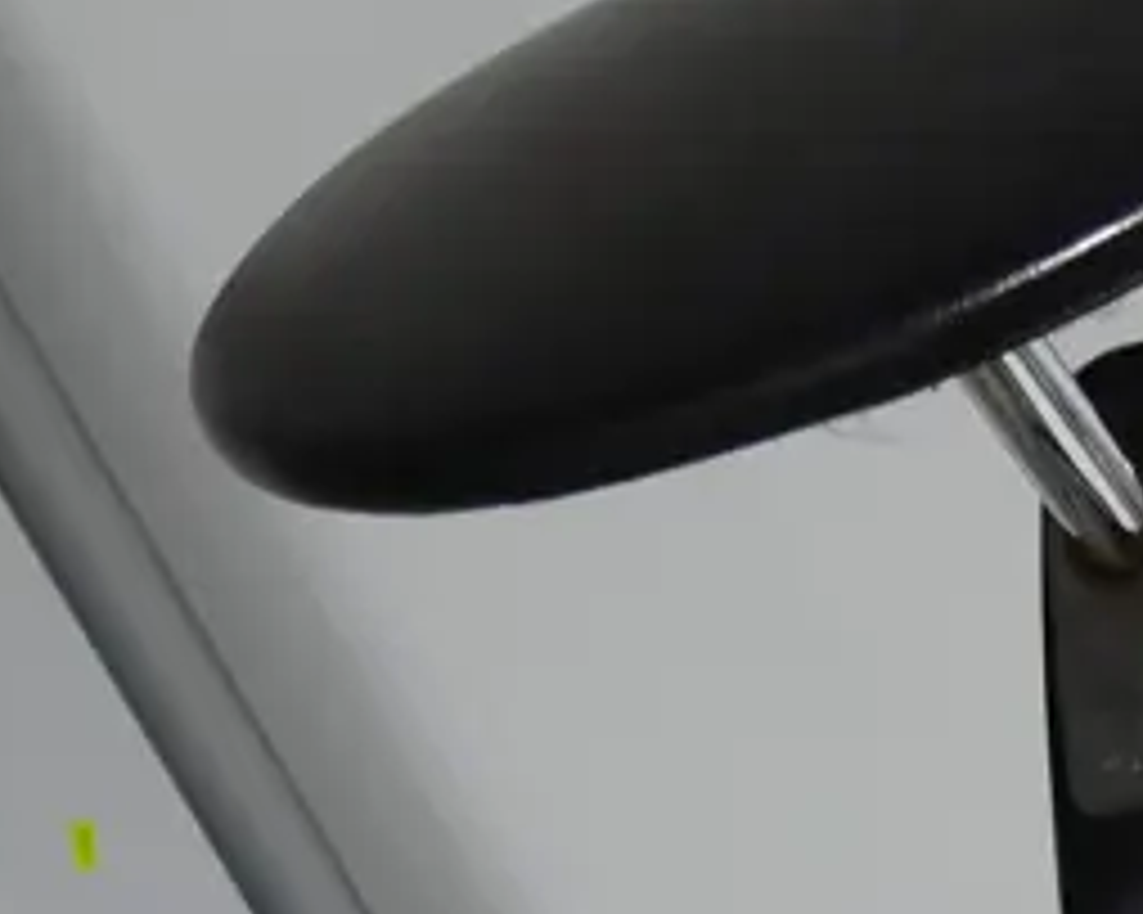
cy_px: 1101
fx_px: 3990
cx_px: 1814
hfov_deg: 14.9
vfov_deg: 12.7
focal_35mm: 118
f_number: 3.6
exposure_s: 1/80
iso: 200
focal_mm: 15
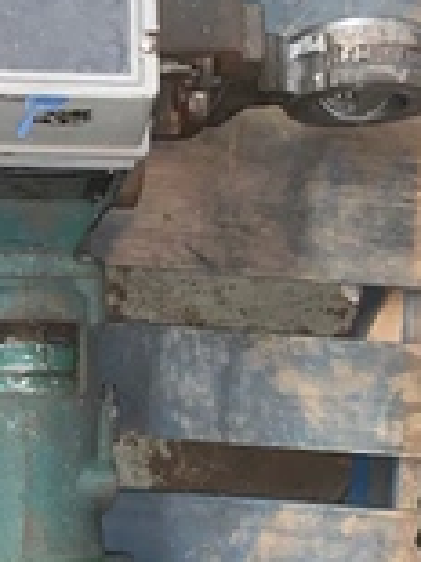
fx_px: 1088
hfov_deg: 21.8
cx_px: 156
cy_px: 366
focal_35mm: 67
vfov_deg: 28.8
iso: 125
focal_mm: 4.25
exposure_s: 1/15
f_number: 1.8
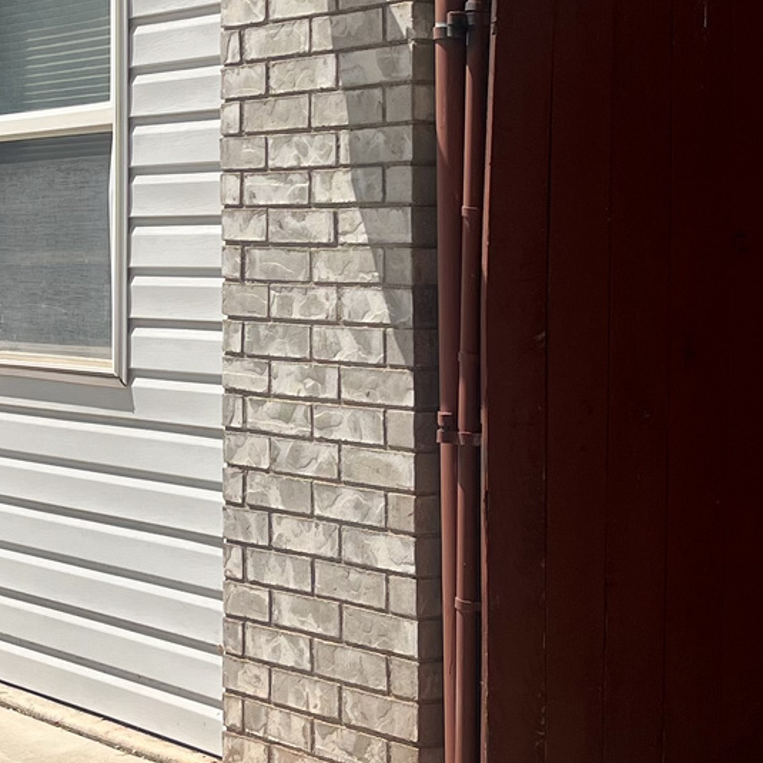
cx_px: -50
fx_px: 2194
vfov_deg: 19.5
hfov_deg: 19.0
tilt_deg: +2.0
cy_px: 151
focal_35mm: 88
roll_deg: -0.4
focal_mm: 5.1
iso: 50
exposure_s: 1/5319
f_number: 1.6
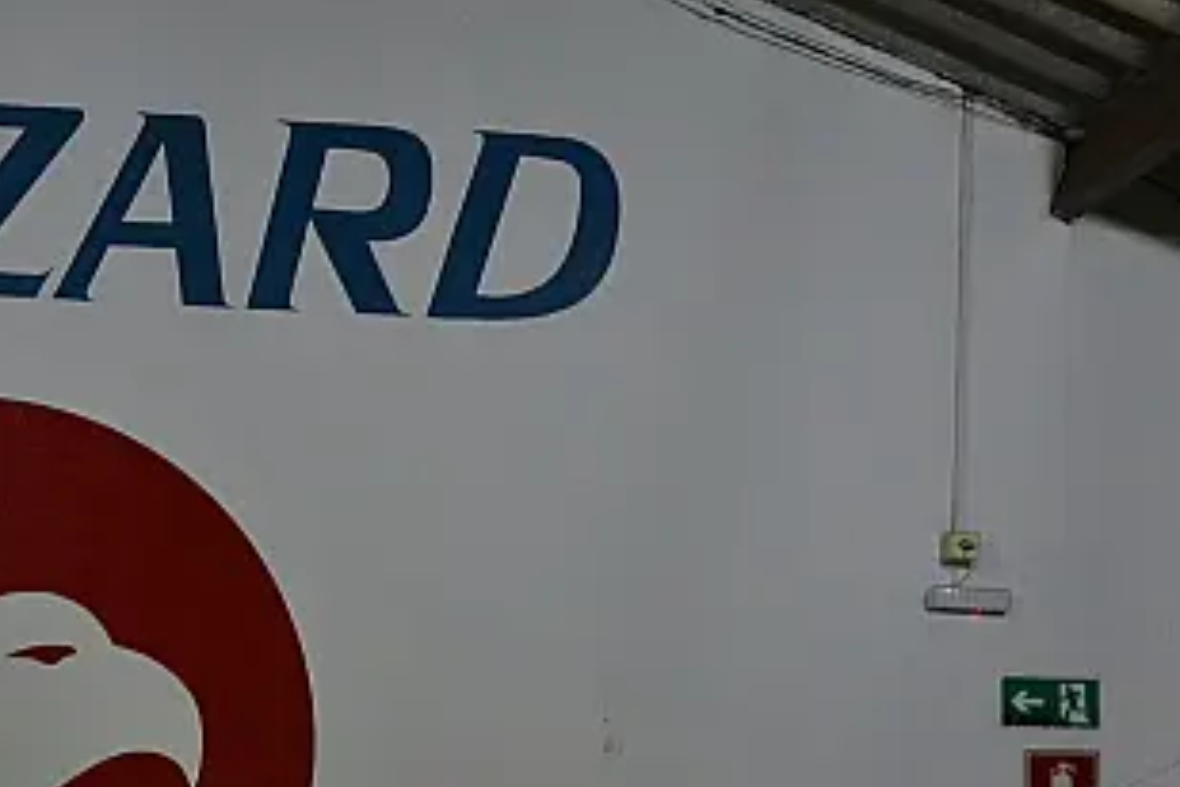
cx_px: 260
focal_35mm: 56
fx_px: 1835
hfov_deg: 34.7
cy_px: 751
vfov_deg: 23.4
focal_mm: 18
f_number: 5
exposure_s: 1/60
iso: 1600
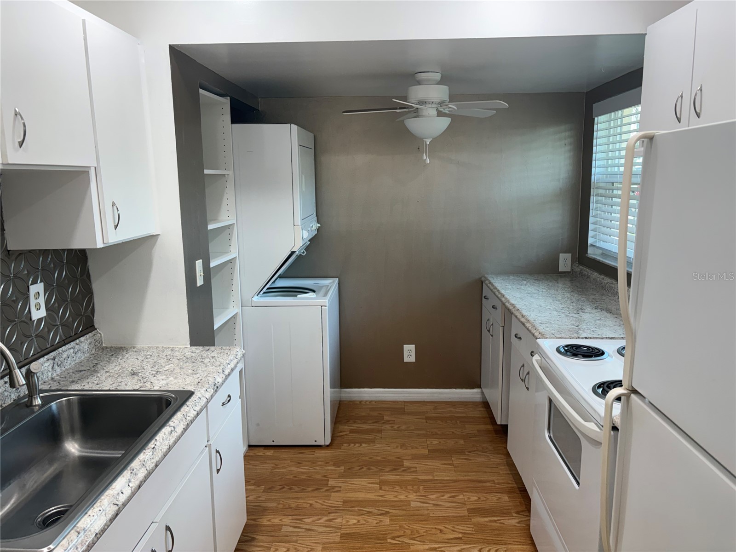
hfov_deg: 67.3
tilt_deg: -9.8
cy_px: 276
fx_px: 553
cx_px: 368
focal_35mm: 26
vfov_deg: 53.1
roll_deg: +0.3
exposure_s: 1/120
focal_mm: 5.96
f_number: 1.6
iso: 64
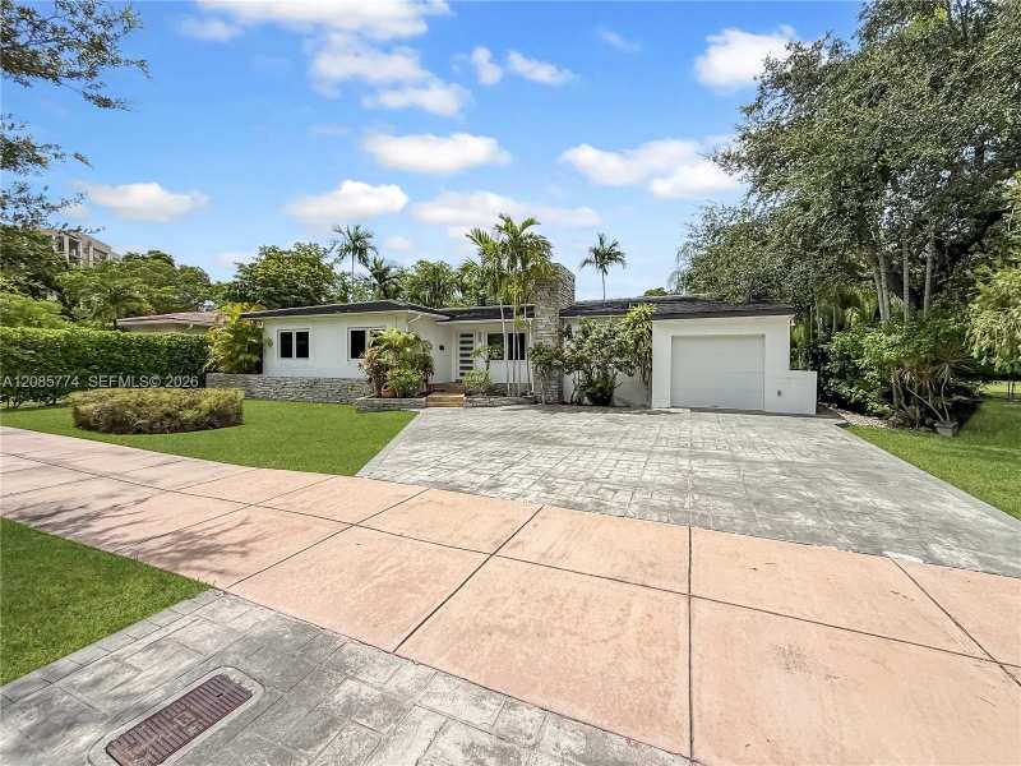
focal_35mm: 14
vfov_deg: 85.7
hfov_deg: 102.1
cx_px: 510
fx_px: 413
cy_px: 383
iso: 50
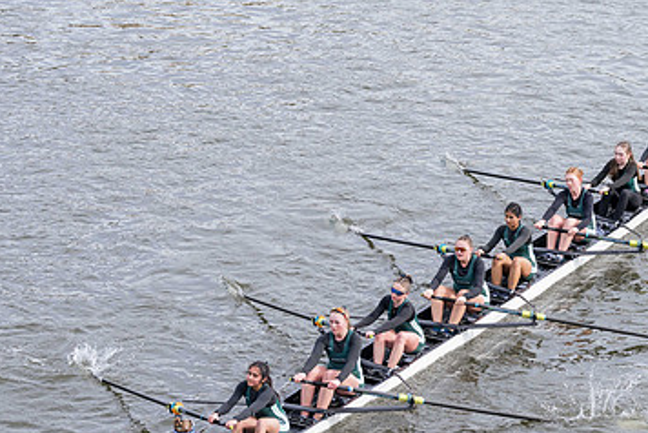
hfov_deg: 12.4
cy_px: 323
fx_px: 2990
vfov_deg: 8.3
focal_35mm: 166
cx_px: 435
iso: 800
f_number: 5.6
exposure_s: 1/1600
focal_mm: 102
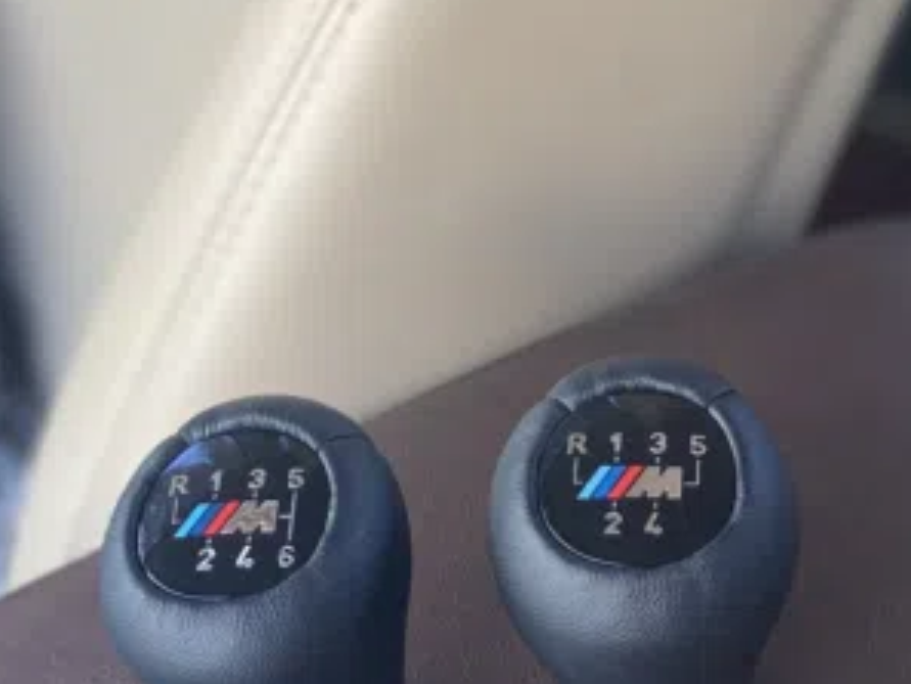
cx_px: 454
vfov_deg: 38.2
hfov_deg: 52.6
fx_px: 921
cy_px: 604
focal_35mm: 35
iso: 125
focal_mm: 4.25
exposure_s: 1/76
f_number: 1.8
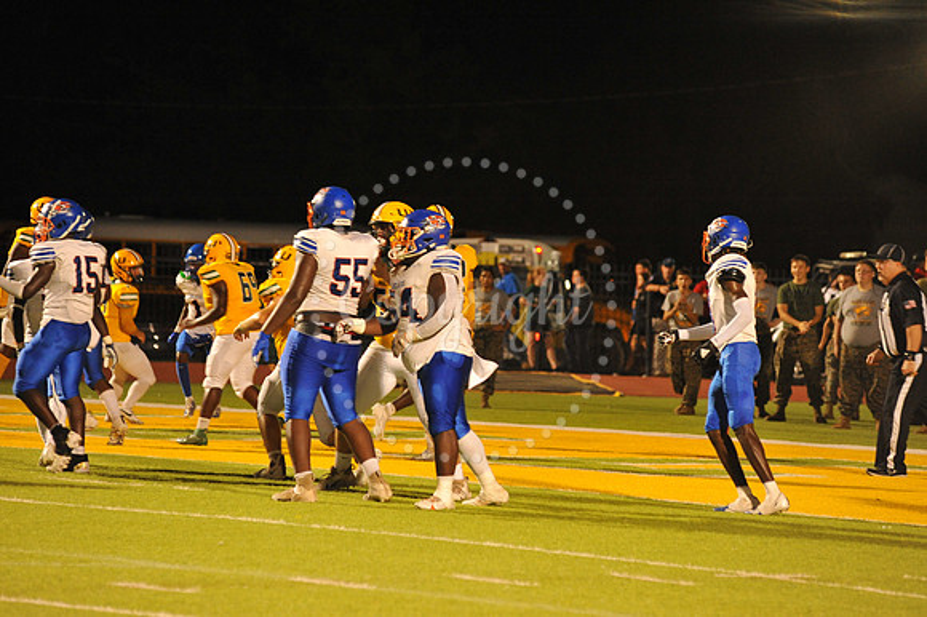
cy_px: 308
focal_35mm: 200
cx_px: 464
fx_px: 5147
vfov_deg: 6.9
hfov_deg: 10.3
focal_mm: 200
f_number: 5
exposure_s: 1/160
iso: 3200
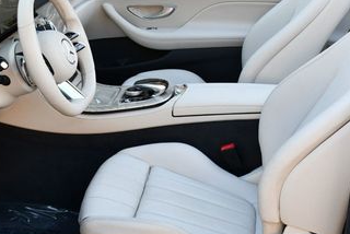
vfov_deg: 19.0
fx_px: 701
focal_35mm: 72
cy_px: 109
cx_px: 176
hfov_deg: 28.0
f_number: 4
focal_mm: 18
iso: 400
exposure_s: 1/250
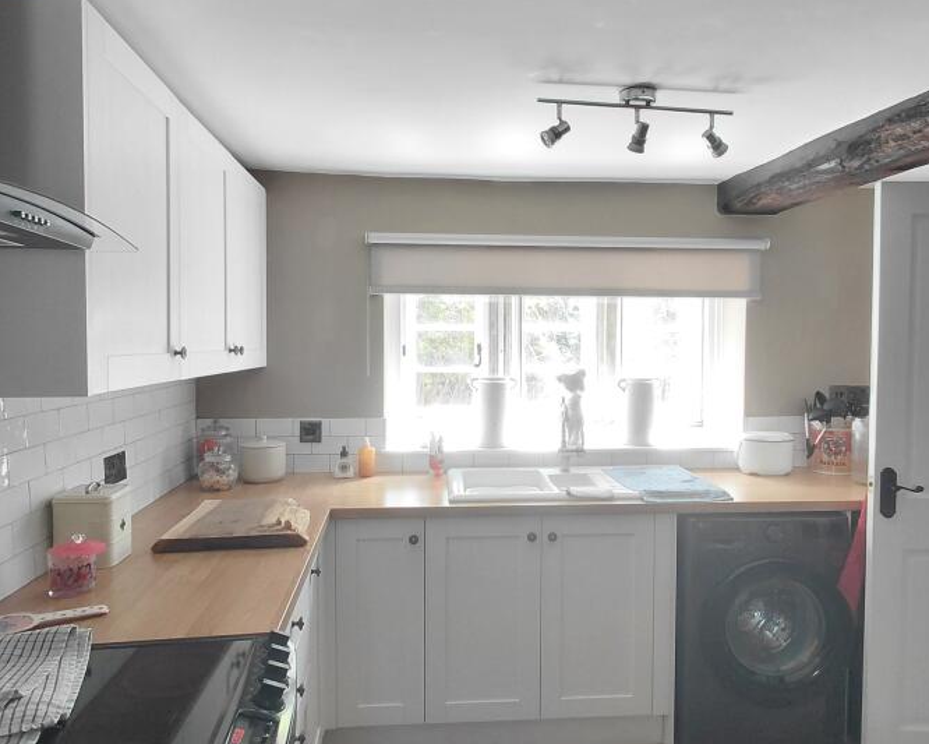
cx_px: 512
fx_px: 660
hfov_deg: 70.1
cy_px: 364
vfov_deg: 58.8
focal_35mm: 24
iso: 125
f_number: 2.2
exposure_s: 1/50
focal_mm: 1.64
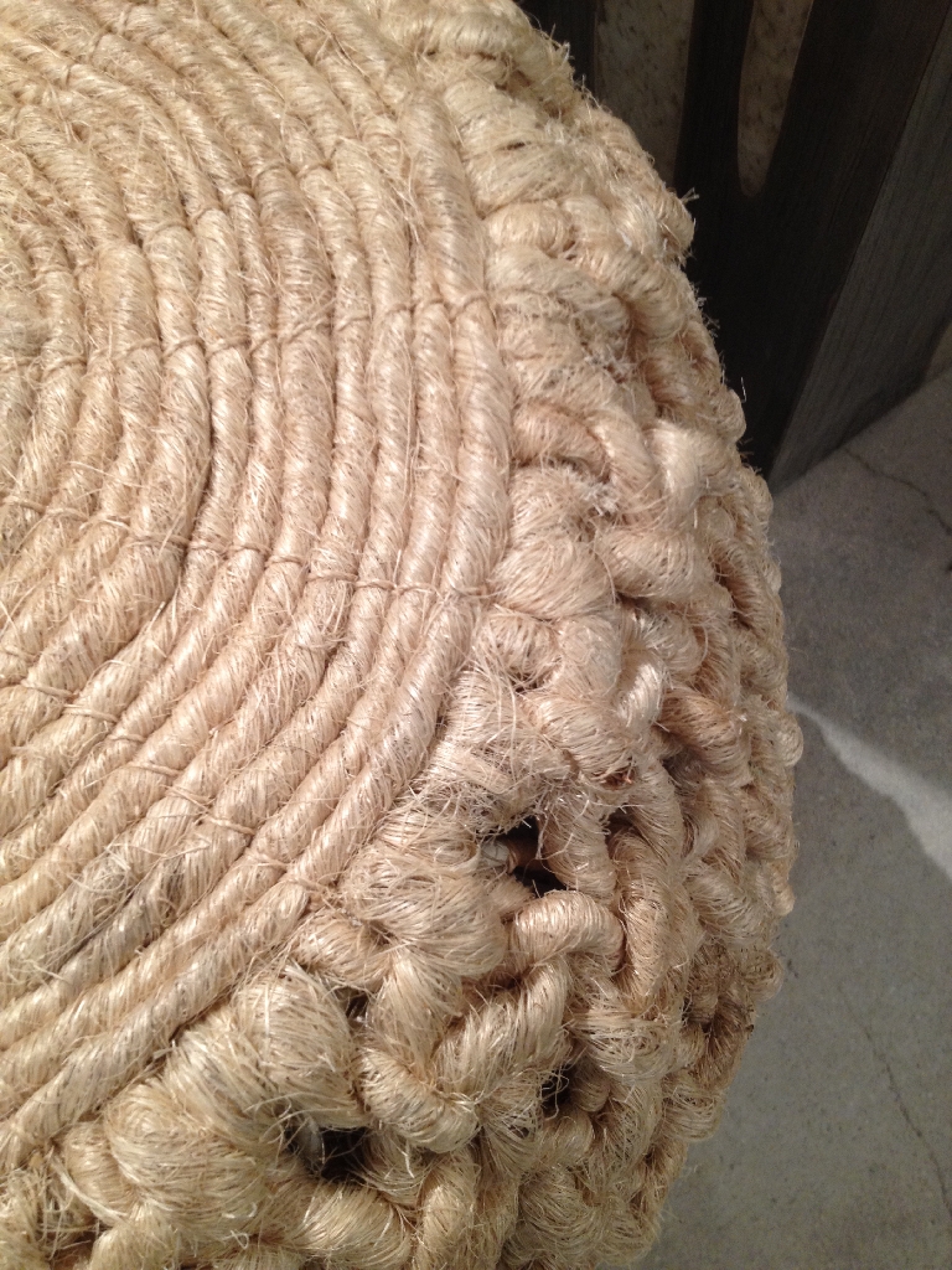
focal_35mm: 35
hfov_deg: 40.7
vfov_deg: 52.6
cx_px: 476
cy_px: 635
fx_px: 1283
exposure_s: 1/20
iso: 100
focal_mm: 4.28
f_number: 2.4
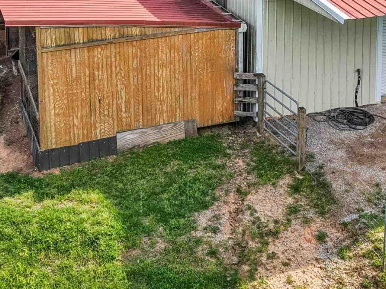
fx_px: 792
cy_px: -39
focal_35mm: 71
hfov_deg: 27.4
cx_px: 218
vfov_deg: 19.7
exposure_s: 1/3200
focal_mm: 8.7
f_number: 1.8
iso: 220
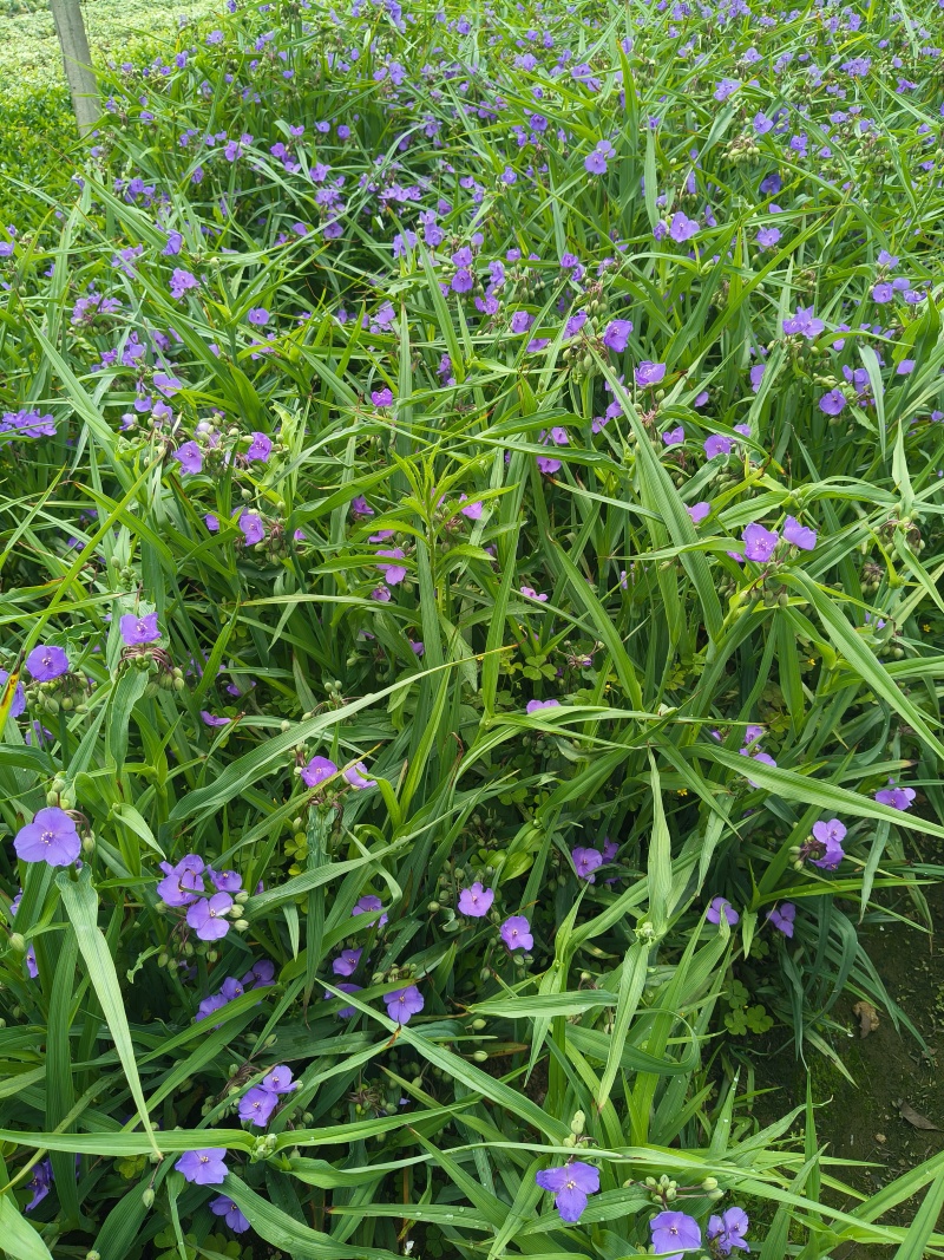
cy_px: 630
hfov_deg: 53.1
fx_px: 946
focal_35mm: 26
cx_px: 472
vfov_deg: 67.3
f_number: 1.8
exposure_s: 1/1024
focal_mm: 4.84
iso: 80
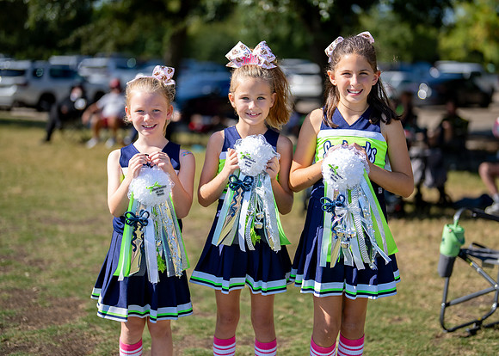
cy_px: 159
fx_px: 827
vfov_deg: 24.3
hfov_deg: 33.6
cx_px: 268
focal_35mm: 58
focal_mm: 50
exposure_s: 1/16000
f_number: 1.2
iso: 250
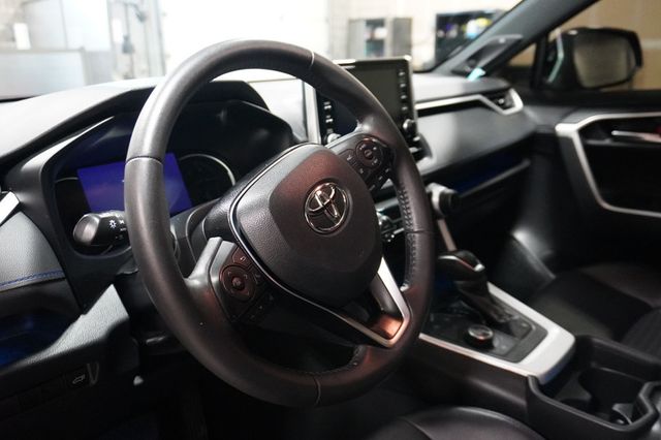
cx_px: 330
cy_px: 220
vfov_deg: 43.6
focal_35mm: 30
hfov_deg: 62.0
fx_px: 551
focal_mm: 20
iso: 6400
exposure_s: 1/40
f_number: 4
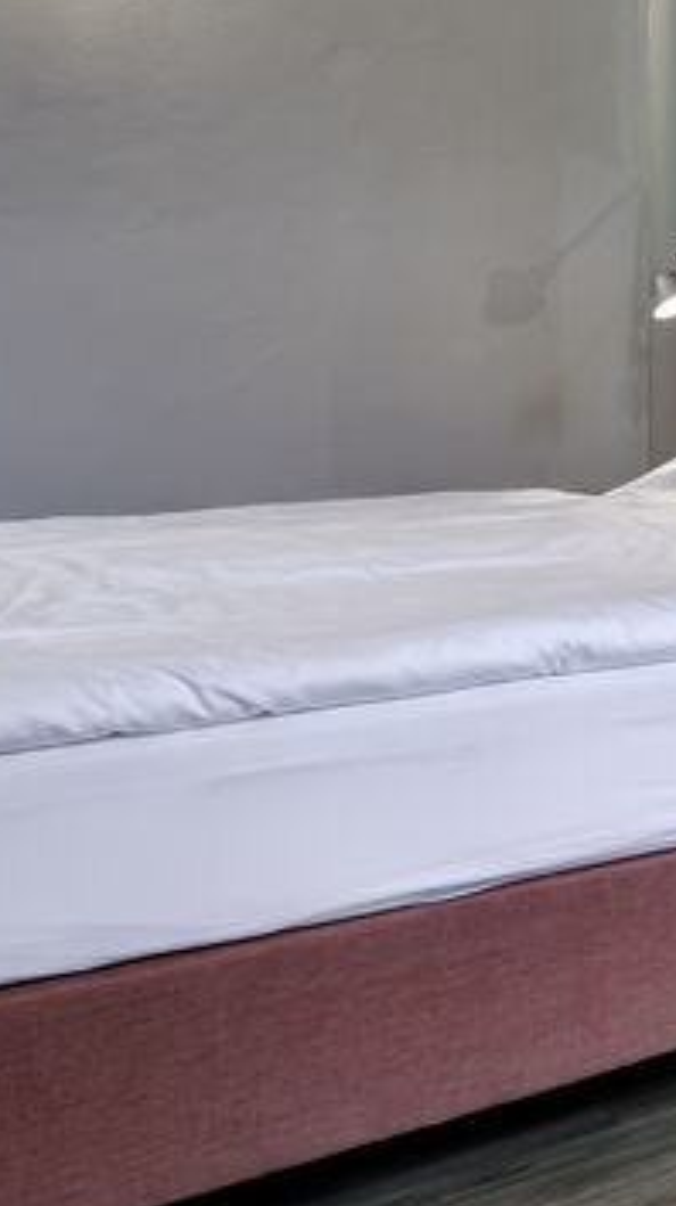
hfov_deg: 15.6
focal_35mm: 57
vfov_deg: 35.9
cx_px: 1431
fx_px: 1820
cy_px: 311
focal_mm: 20
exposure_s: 1/2.5
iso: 125
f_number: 7.1
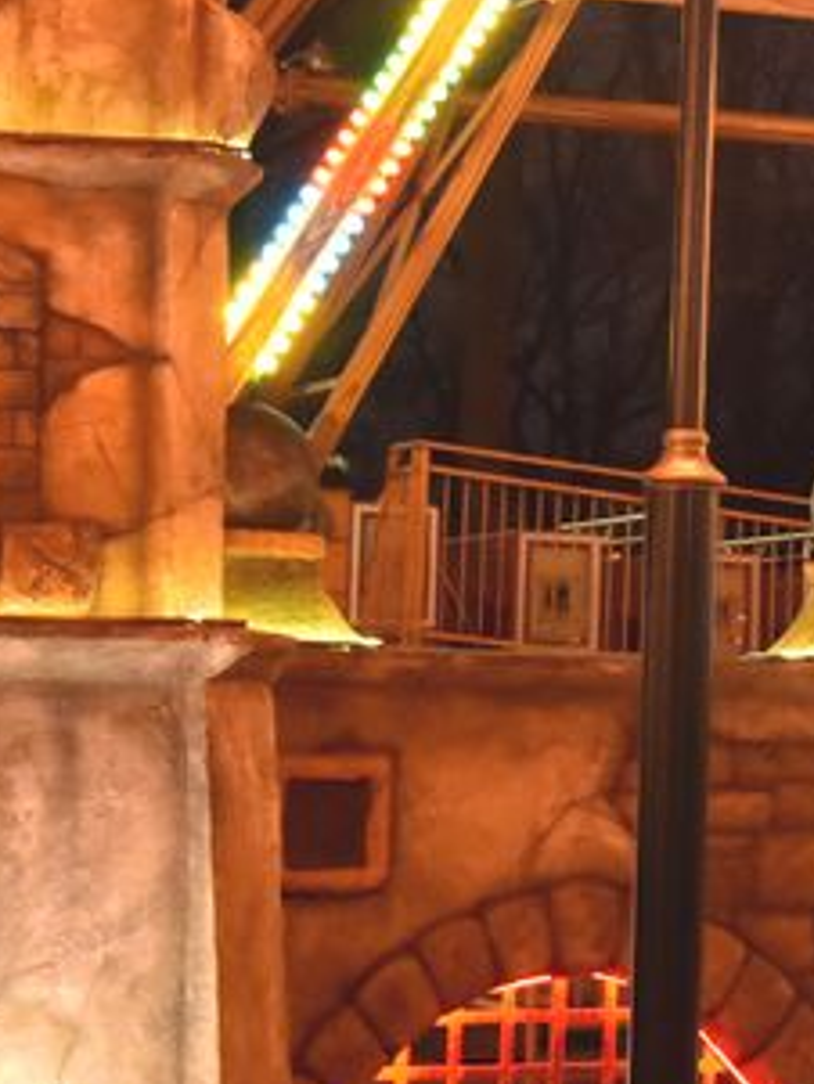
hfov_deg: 9.4
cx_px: 1343
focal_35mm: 152
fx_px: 4762
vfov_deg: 12.9
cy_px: 229
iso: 4000
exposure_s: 1/60
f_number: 4
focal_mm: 34
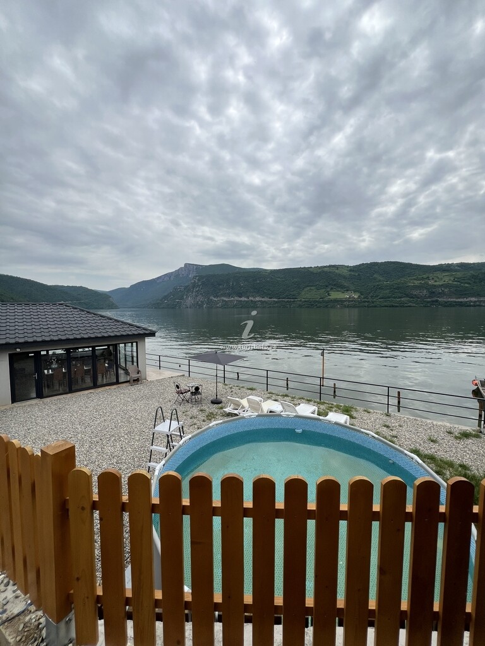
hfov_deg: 89.9
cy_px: 323
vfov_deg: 106.2
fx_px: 243
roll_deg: +0.9
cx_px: 242
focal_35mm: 13
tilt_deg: -2.7
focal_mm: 1.57
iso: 32
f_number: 1.8
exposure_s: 1/1845
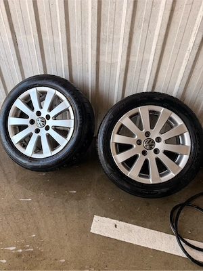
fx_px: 188
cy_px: 136
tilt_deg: -39.6
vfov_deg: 71.6
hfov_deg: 56.8
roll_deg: -5.0
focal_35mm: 24
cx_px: 102
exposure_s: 1/387
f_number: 1.78
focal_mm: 6.76
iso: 100
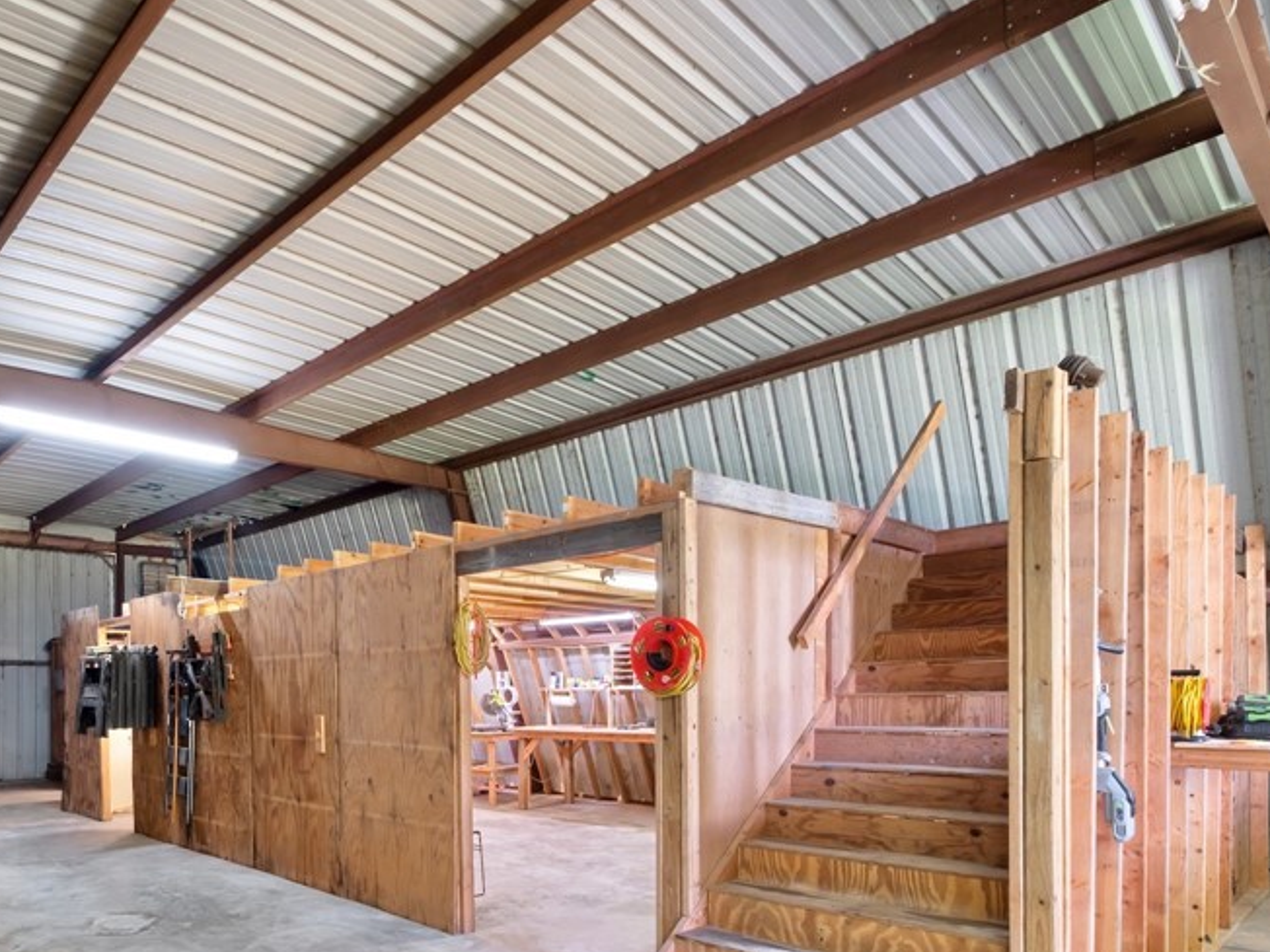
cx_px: 364
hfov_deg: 72.6
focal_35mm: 22
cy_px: 732
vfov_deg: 57.5
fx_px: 807
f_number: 7.1
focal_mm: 7
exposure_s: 1/2
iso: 200
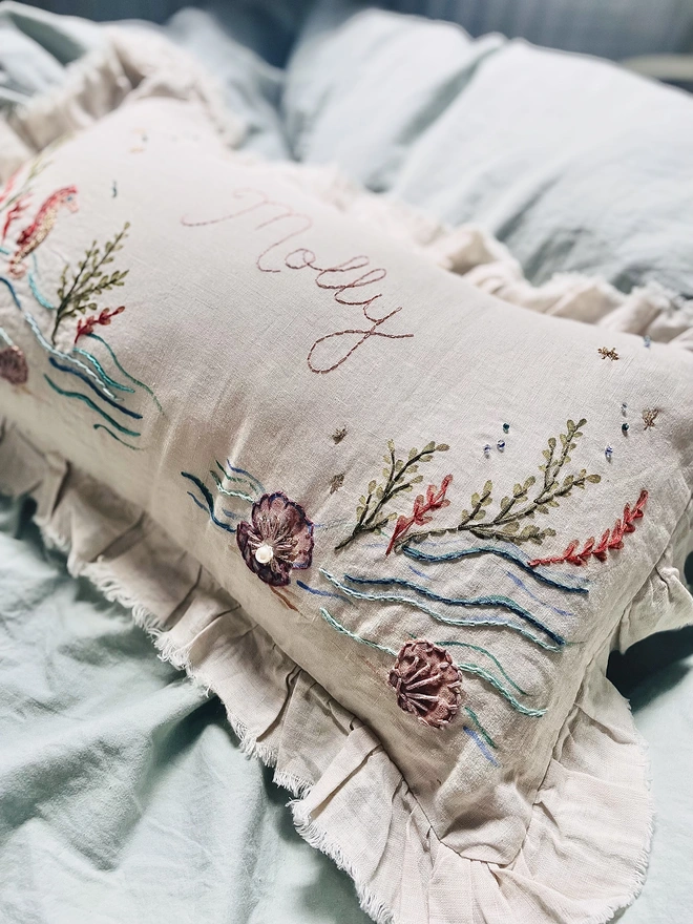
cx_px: 346
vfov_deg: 67.3
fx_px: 694
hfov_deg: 53.1
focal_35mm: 26
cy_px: 462
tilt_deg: -50.1
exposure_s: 1/4831
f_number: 1.6
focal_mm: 4.2
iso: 50
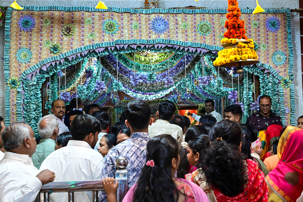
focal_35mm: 34
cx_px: 152
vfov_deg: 38.3
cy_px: 101
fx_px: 290
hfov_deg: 55.1
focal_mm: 34.5
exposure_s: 1/125
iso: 1600
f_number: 7.1
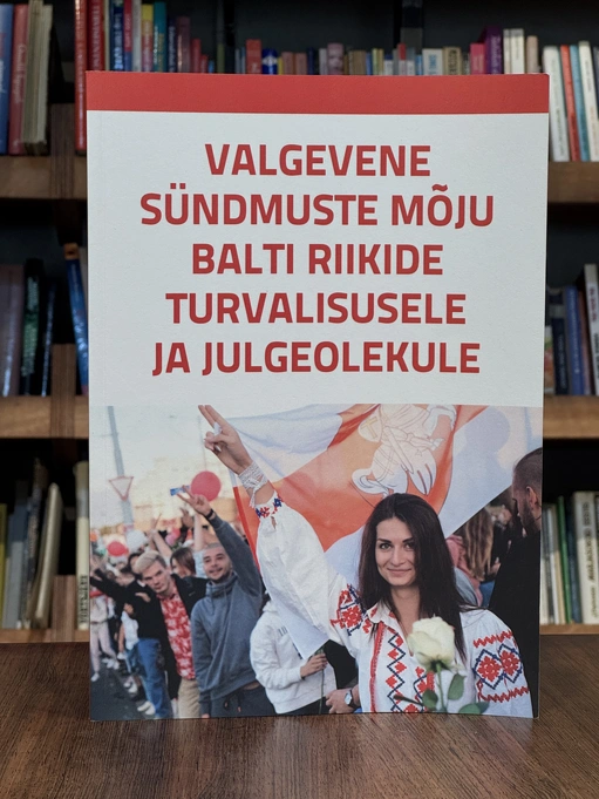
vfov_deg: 25.3
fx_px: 1776
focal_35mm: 77
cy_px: 400
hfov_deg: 19.1
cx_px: 300
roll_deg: -0.6
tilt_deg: -2.8
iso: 160
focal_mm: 9
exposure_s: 1/99
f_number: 2.8
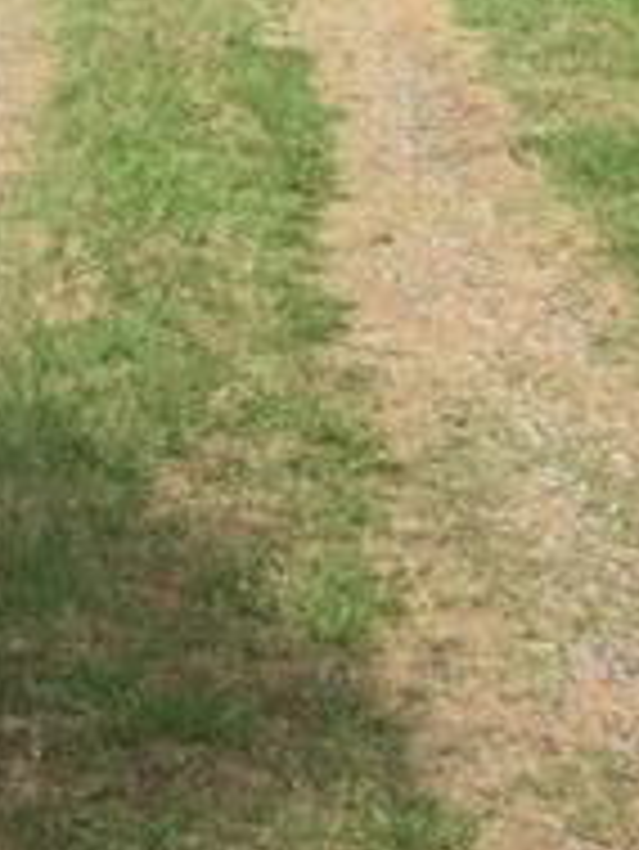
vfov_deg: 18.6
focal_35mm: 98
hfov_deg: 15.0
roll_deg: +1.2
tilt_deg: -2.6
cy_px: -256
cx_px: 108
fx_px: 2409
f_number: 2.2
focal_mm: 4.15
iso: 32
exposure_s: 1/1412
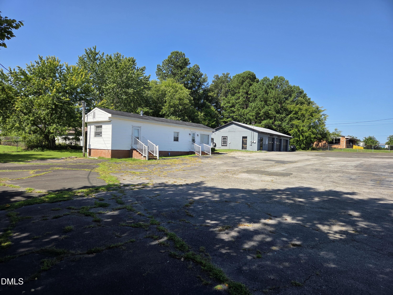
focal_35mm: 23
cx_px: 196
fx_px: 261
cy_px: 148
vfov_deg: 58.9
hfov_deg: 73.9
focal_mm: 5.4
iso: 80
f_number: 1.8
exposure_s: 1/3026
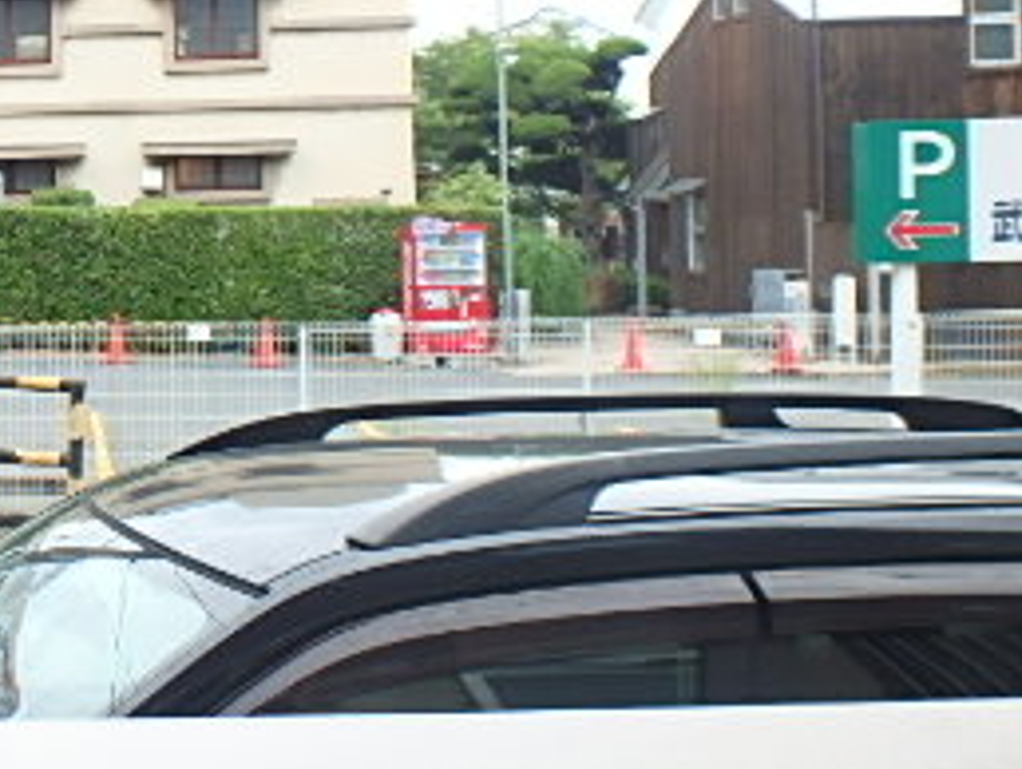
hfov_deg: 32.2
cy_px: 222
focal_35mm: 52
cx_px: -115
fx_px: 1537
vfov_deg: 27.8
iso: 125
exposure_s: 1/125
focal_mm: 3.7
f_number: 3.5
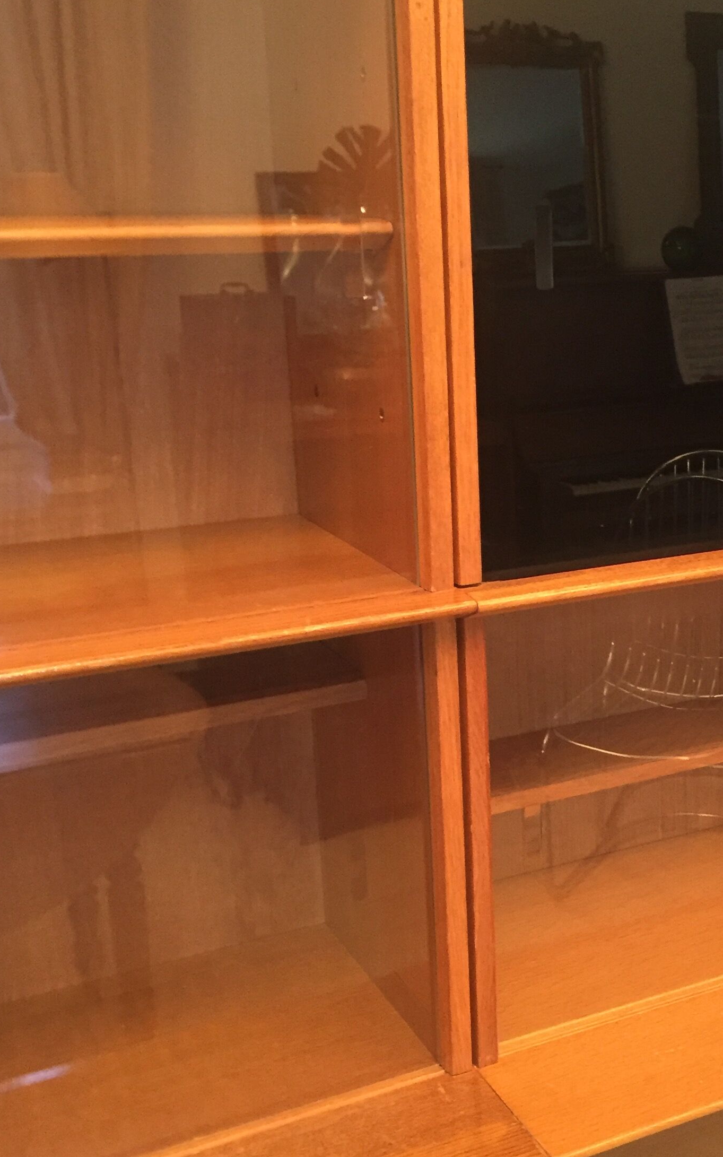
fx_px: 1450
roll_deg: +0.6
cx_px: 609
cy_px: 631
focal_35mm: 46
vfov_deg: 43.4
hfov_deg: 27.3
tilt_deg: -17.7
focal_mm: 4.15
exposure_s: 1/20
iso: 250
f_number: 2.2
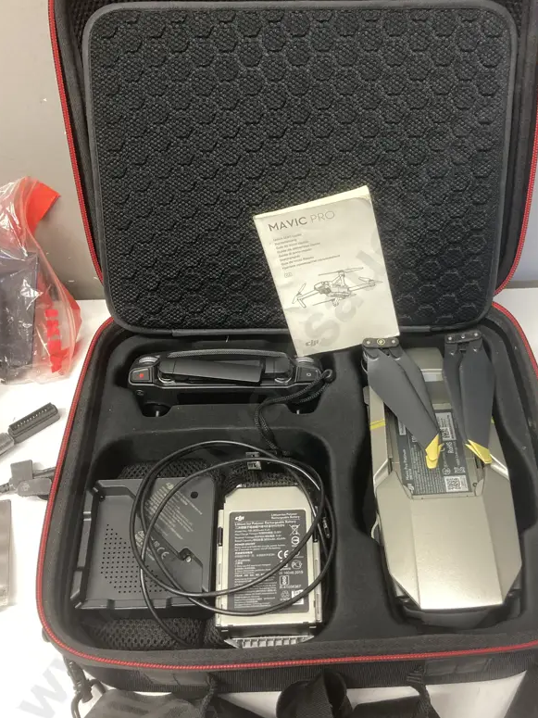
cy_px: 339
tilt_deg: -49.6
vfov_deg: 50.1
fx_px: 767
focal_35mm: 37
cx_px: 314
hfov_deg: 38.5
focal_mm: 3.99
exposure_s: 1/50
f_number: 1.8
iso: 160
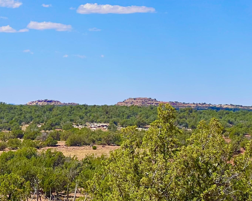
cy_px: 69
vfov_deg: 9.3
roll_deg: -3.4
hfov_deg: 11.5
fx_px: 1238
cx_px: -19
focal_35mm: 166
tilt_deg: +1.2
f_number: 2.8
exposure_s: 1/1340
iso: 32
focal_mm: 9
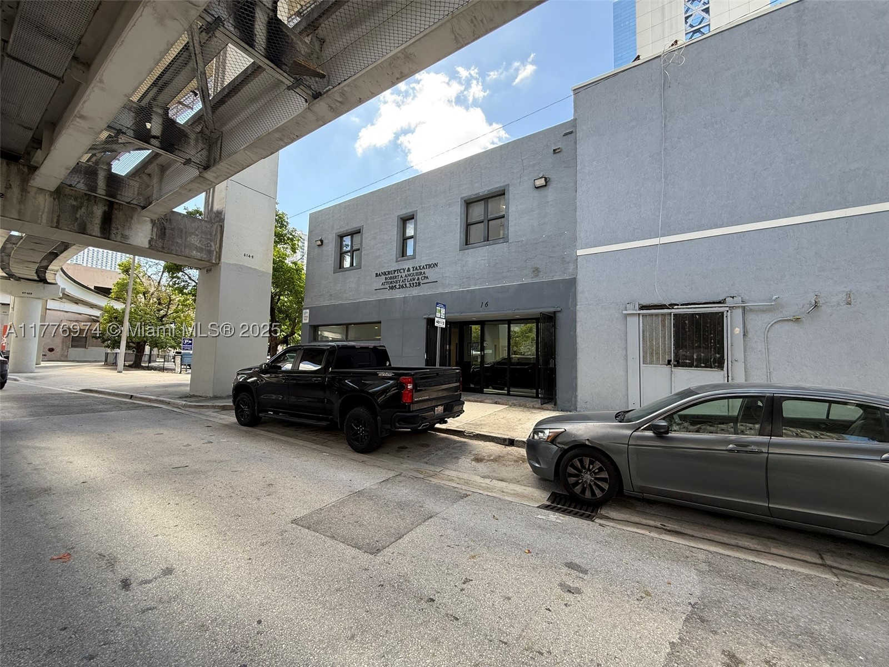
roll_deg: -1.0
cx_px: 444
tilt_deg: +5.0
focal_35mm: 14
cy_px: 334
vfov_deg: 85.7
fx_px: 360
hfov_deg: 102.1
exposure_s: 1/128
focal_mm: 2.22
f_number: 2.2
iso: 50
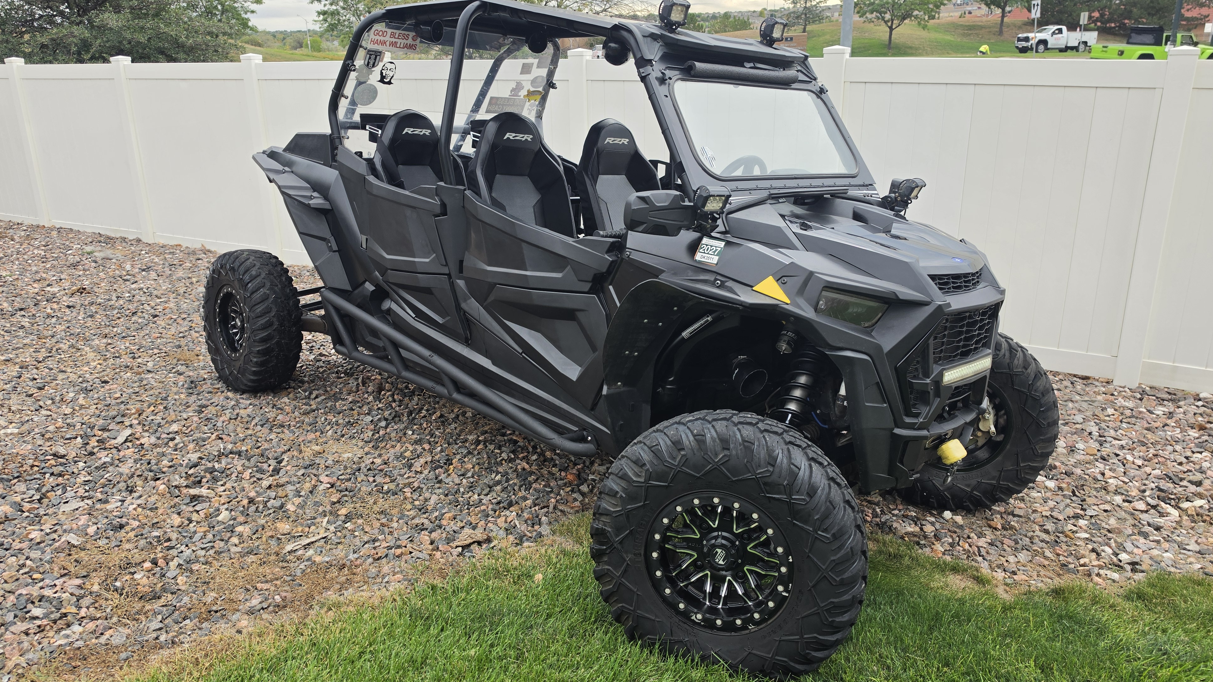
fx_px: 836
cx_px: 598
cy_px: 327
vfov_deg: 44.4
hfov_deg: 71.9
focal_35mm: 26
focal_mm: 6.5
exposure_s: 1/2352
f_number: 1.4
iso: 64
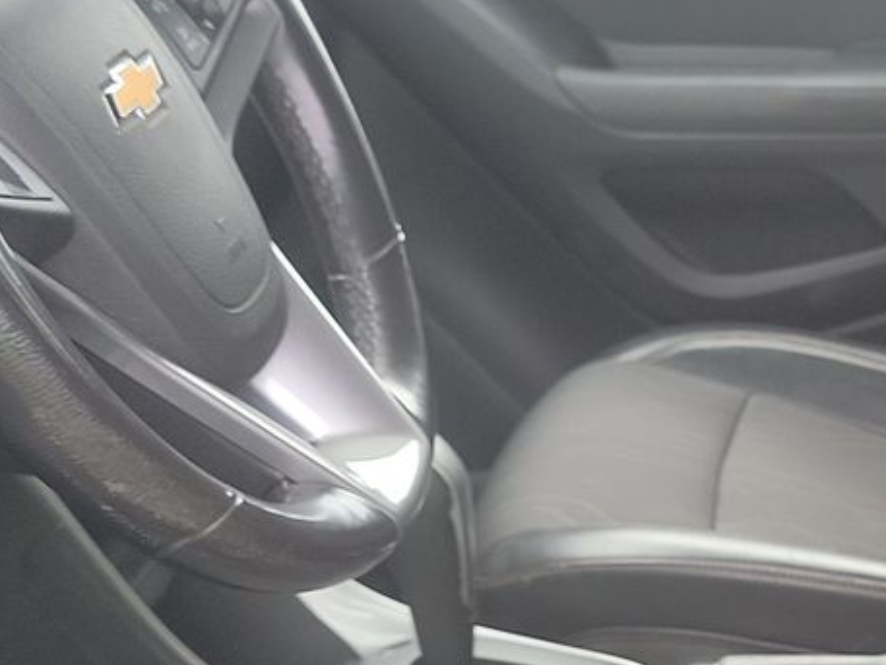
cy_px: 618
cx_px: 830
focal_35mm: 84
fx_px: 2151
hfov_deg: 22.6
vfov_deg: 17.3
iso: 84
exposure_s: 1/119
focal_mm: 6.7
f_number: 1.8
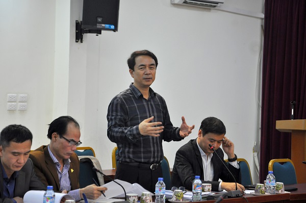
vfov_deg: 12.1
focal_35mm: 112
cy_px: 102
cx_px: 153
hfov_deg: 18.2
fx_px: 955
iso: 800
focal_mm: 75
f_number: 6.3
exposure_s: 1/30
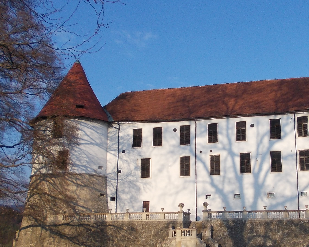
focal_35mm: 44
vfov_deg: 34.0
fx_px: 402
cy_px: 151
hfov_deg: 41.5
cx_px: 202
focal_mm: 4
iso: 80
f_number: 5.4
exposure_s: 1/250
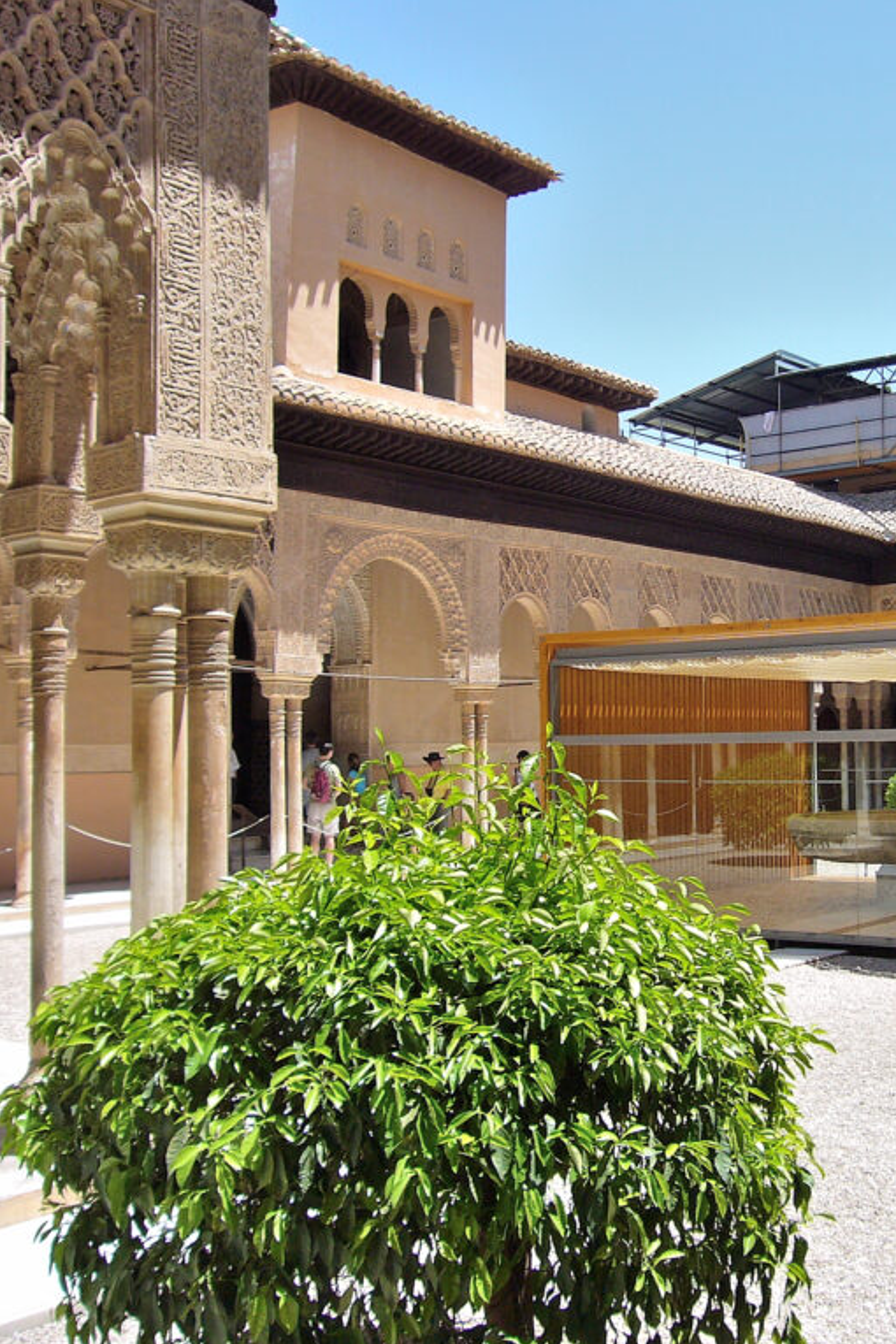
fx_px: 1456
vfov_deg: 49.6
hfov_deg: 33.5
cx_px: 673
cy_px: 673
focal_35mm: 39
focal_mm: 4.6
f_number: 5.6
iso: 80
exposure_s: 1/200
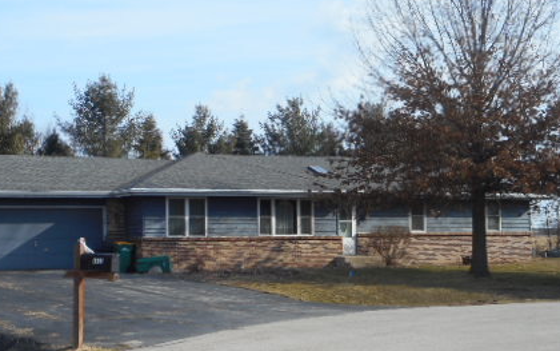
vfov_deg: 18.3
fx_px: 1084
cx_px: 195
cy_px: 236
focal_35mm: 71
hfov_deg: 28.8
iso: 80
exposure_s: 1/320
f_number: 4.7
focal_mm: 7.9
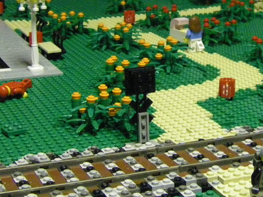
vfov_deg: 15.2
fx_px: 737
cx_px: 222
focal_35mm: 97
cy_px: 68
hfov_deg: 19.9
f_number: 3.5
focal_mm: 6.3
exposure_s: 1/30
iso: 800
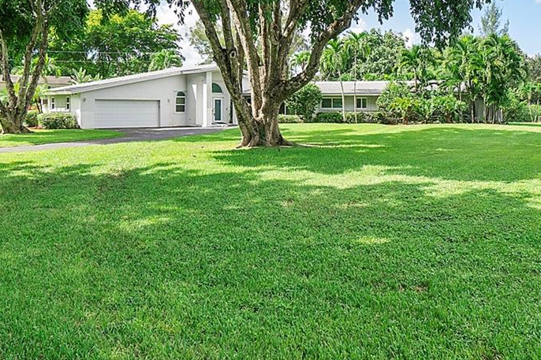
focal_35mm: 35
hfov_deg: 53.2
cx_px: 370
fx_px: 526
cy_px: 111
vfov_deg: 37.3
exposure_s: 1/800
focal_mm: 10
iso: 200
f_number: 9
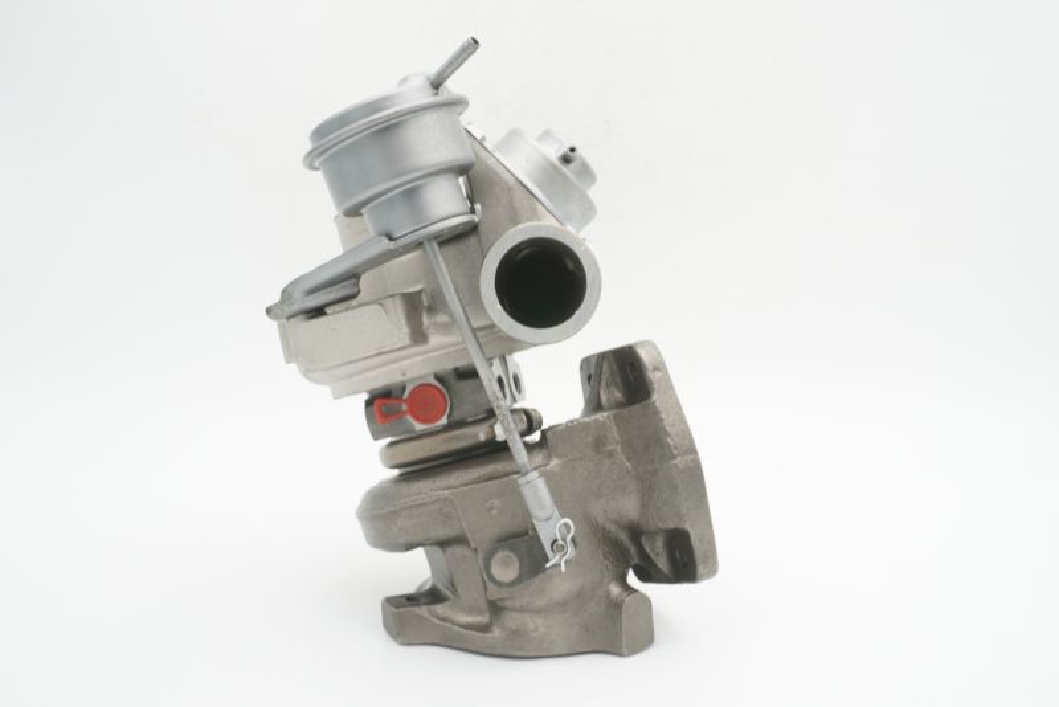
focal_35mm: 51
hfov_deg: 38.9
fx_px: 1501
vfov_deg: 26.5
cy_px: 354
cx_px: 530
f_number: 16
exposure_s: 1/3
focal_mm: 34
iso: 100
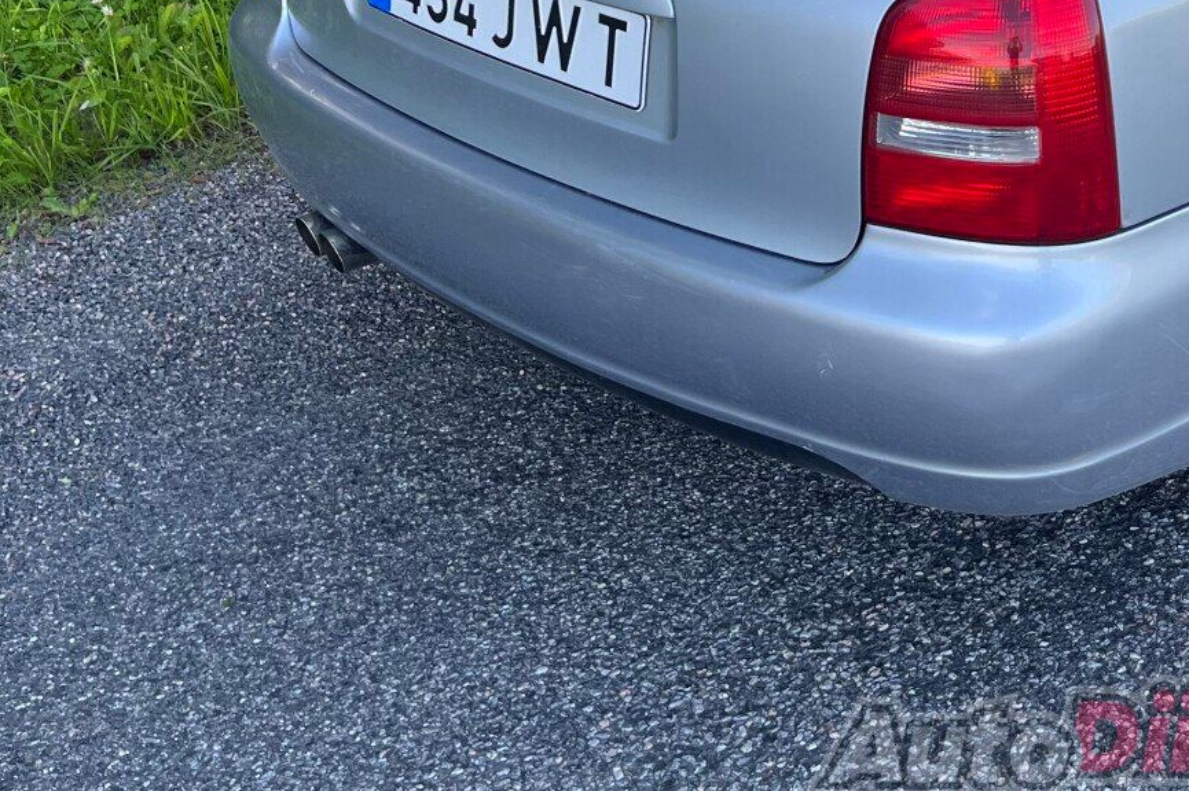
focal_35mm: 61
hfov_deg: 31.3
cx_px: 1076
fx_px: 2014
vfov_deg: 21.2
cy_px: -69
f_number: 1.6
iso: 50
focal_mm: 5.1
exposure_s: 1/304
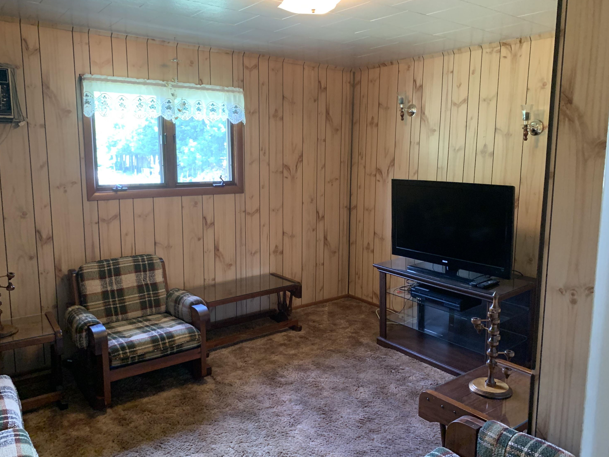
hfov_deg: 65.3
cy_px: 225
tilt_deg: -10.3
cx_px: 314
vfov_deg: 51.4
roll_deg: -0.5
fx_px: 475
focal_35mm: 27
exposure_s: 1/40
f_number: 1.8
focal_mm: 4.25
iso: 320
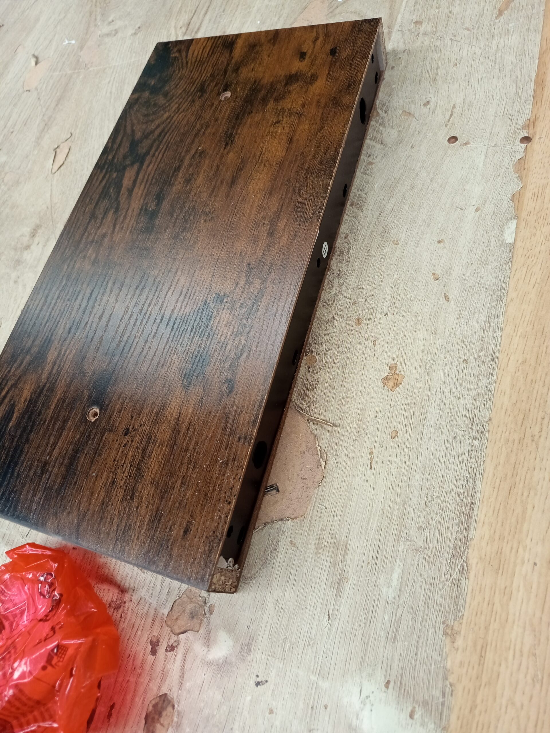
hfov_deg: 56.8
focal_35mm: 24
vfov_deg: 71.6
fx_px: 508
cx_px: 275
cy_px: 366
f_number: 1.7
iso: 288
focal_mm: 5.24
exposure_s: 1/100
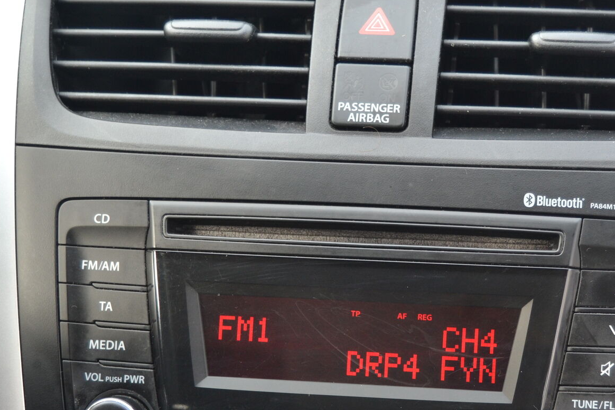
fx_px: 1606
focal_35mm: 94
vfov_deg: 14.5
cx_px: 373
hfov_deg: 21.6
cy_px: 330
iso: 400
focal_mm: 38
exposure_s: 1/100
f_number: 5
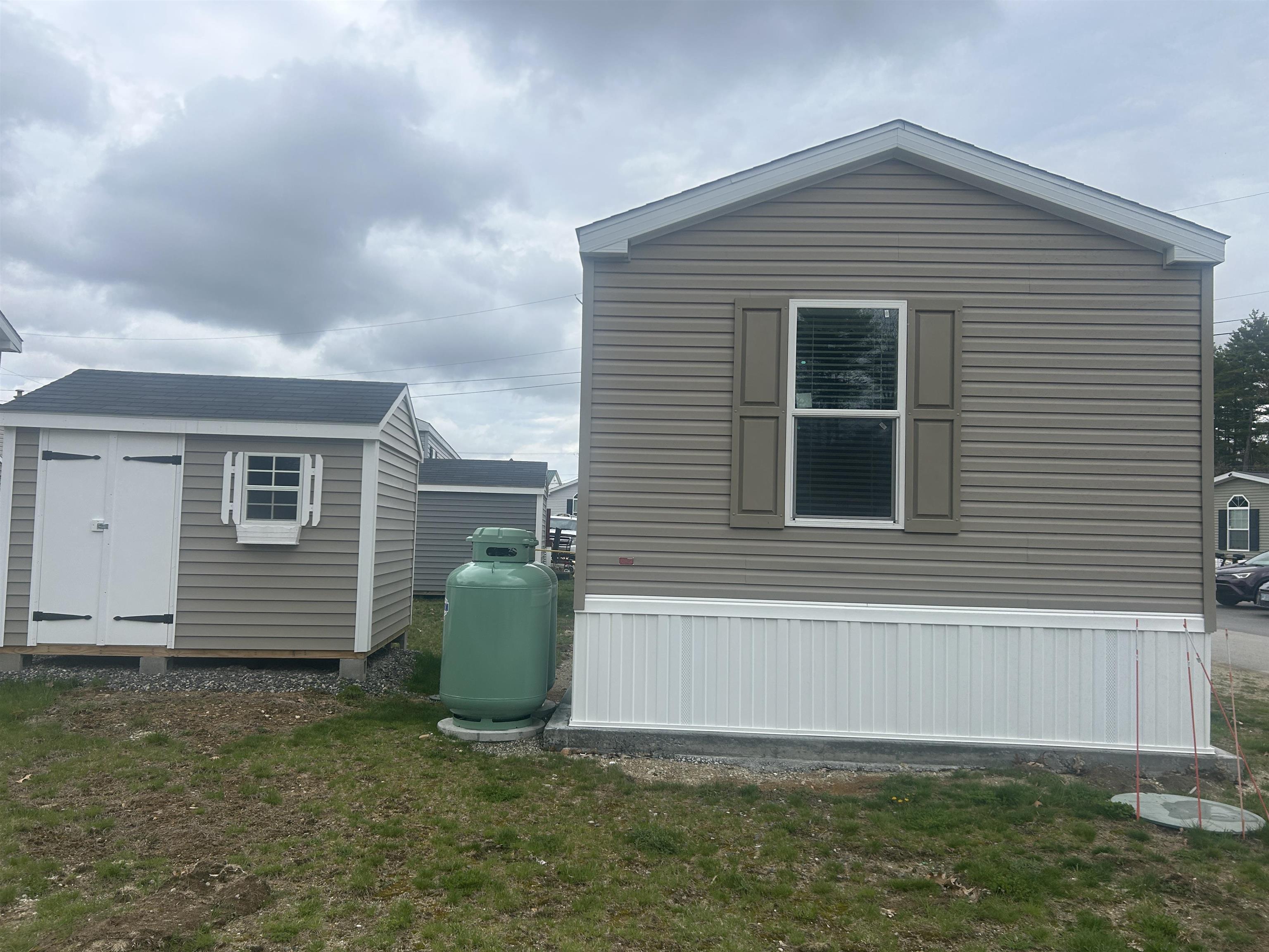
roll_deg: -0.6
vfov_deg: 53.1
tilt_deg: +3.8
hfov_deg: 67.3
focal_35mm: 26
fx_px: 953
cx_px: 634
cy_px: 476
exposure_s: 1/3704
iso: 50
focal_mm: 5.7
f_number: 1.5
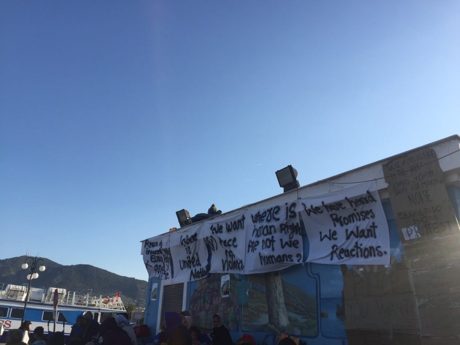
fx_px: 385
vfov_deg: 48.2
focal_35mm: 29
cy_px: 172
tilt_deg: +20.3
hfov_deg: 61.7
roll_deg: -3.0
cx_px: 230
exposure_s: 1/1582
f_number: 2.2
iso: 32
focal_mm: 4.15
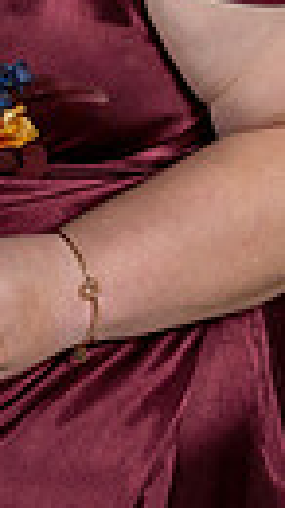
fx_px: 2677
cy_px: -297
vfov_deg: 10.4
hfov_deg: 5.9
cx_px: -297
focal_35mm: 199
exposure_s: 1/160
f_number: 5
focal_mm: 55
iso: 100
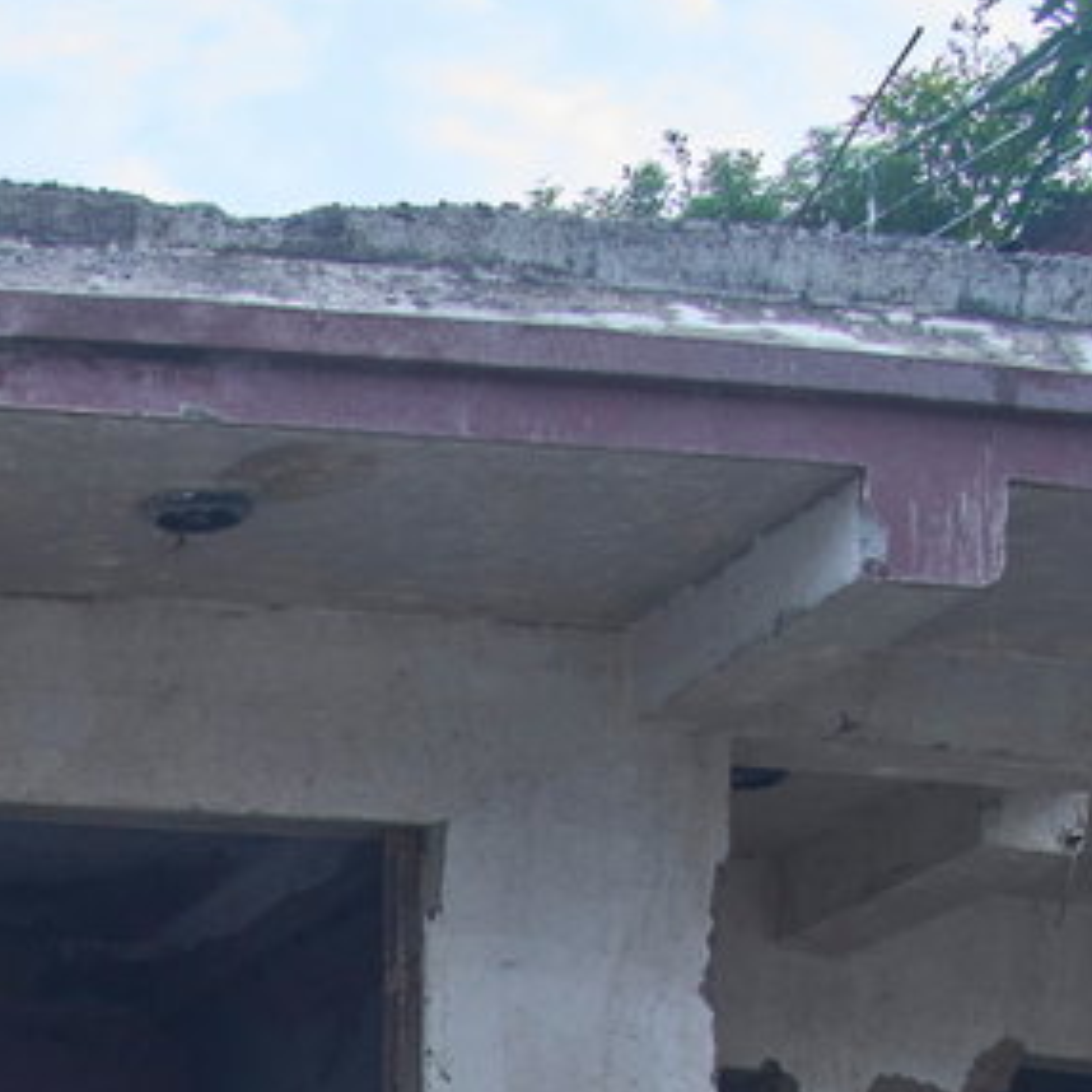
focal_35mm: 114
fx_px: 4069
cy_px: 2010
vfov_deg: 13.6
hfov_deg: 13.7
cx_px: -859
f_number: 6.3
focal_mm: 24
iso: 500
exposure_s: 1/160
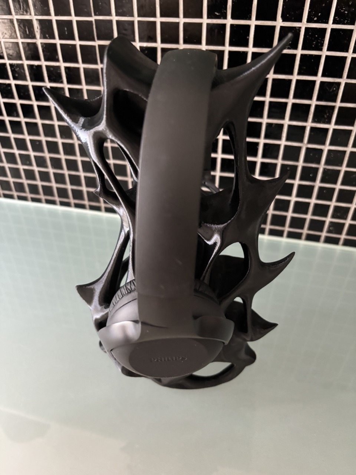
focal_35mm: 26
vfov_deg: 67.3
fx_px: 357
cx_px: 178
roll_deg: -0.4
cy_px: 238
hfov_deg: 53.1
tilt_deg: -37.9
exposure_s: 1/30
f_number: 1.6
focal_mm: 5.96
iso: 1000
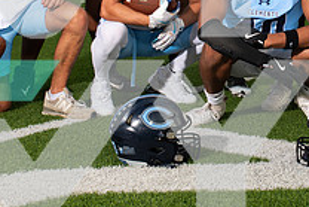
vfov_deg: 14.0
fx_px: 816
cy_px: -41
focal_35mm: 95
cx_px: 288
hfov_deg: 20.9
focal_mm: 34
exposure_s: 1/320
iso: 160
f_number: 7.1
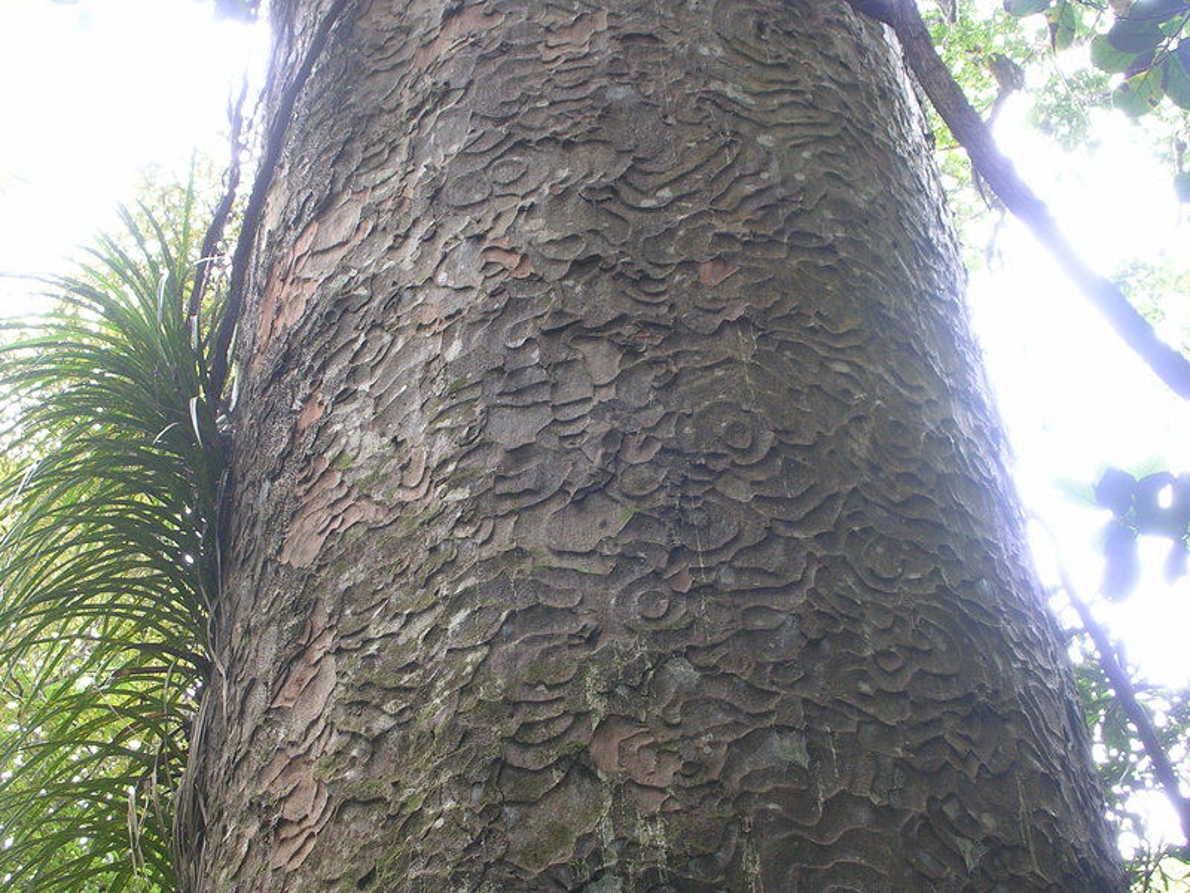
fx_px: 2956
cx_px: 595
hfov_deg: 22.8
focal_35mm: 86
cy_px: 446
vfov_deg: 17.2
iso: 63
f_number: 4.1
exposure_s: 1/5
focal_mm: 13
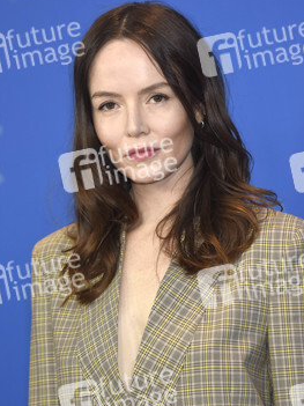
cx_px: 151
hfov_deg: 5.2
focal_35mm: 288
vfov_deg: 6.9
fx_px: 3369
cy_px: 223
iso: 640
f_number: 3.2
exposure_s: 1/400
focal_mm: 175
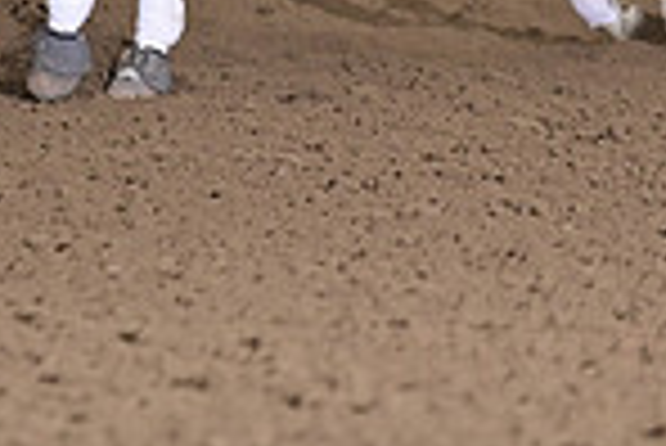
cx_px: 225
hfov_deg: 2.8
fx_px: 13407
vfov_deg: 1.9
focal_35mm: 724
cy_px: -403
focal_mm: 185
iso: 1250
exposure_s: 1/250
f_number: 3.2
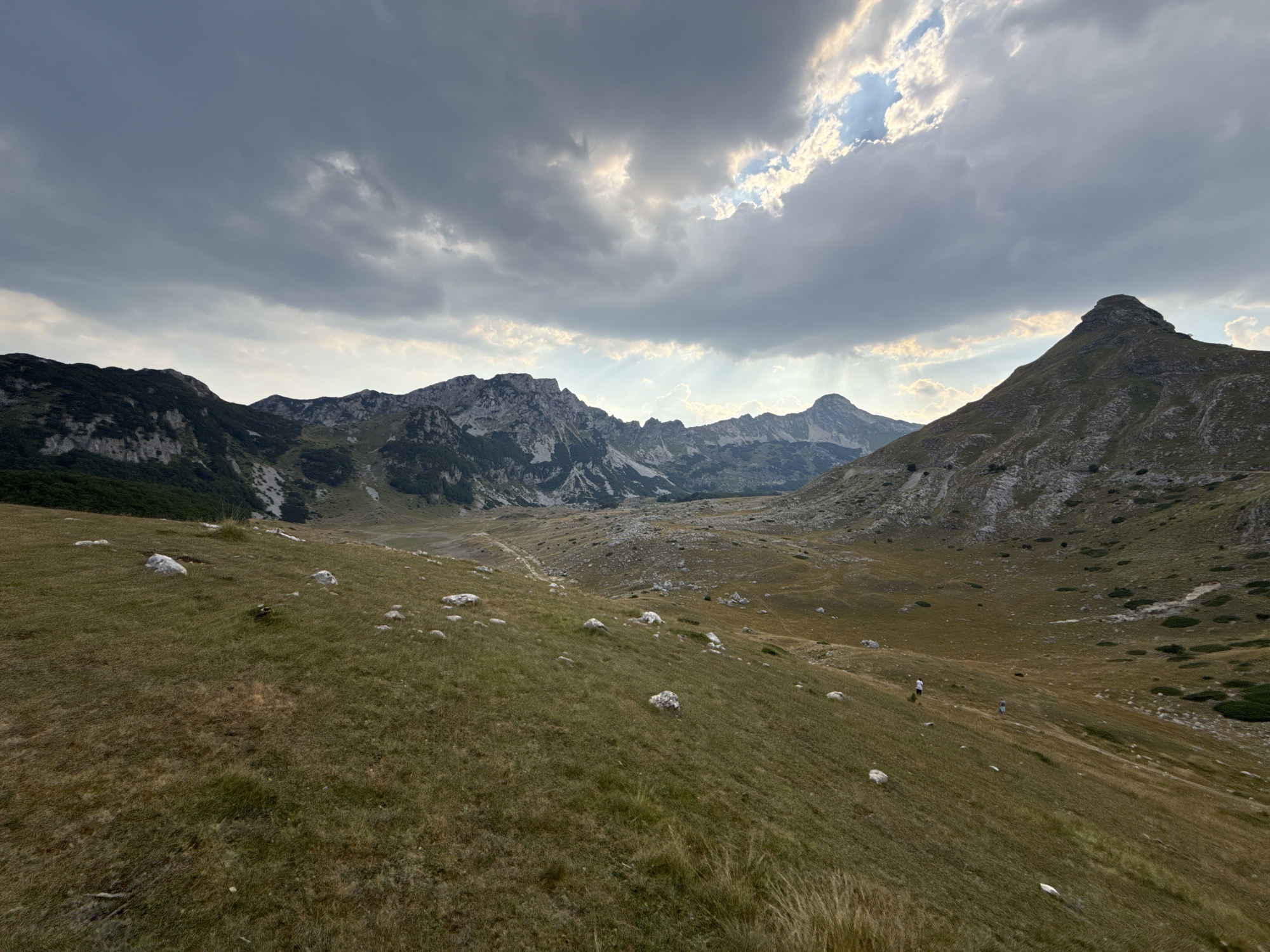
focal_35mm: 14
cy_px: 476
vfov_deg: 85.7
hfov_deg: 102.1
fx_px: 514
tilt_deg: +7.5
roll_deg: -0.7
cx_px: 635
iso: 50
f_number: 2.2
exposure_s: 1/1745
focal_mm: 2.22
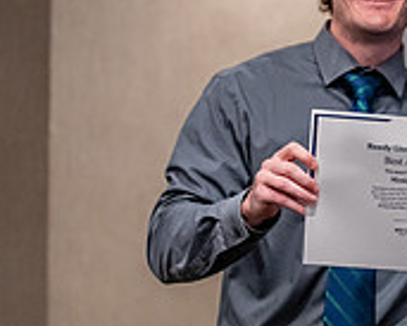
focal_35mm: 175
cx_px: 483
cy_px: 243
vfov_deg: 8.8
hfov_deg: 10.8
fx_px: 2109
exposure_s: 1/320
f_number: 1.2
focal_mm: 50
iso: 1600
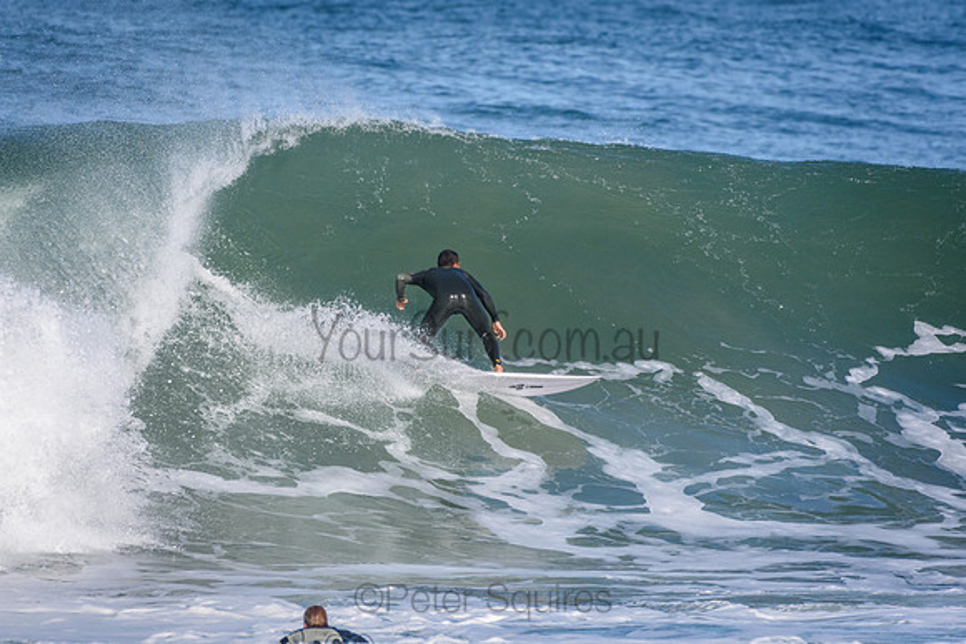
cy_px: 322
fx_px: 20129
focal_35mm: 750
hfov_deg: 2.7
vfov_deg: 1.8
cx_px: 483
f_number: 5.6
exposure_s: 1/2000
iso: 400
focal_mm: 500
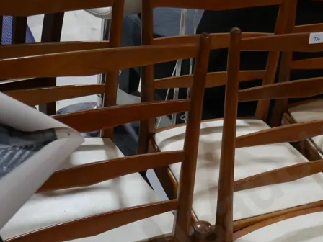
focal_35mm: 64
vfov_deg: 22.7
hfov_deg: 29.4
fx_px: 597
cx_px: 268
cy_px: 185
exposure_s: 1/60
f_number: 3.5
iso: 200
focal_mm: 14
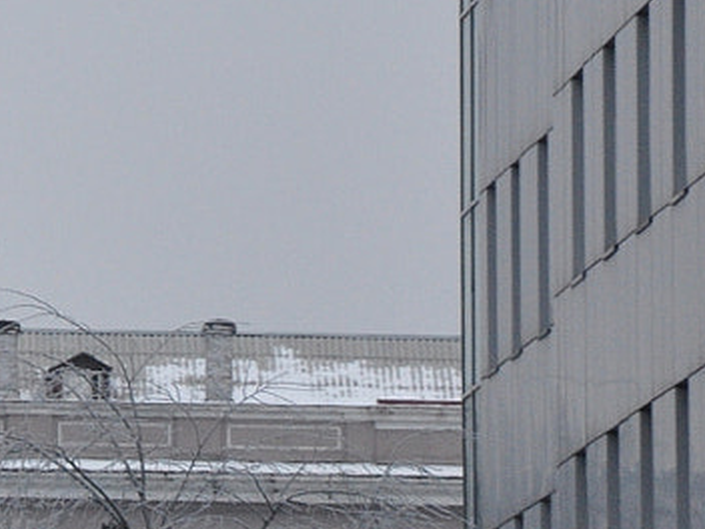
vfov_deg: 2.2
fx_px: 13995
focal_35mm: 687
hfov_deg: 2.9
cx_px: -745
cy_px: -139
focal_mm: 105
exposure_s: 1/30
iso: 640
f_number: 7.1
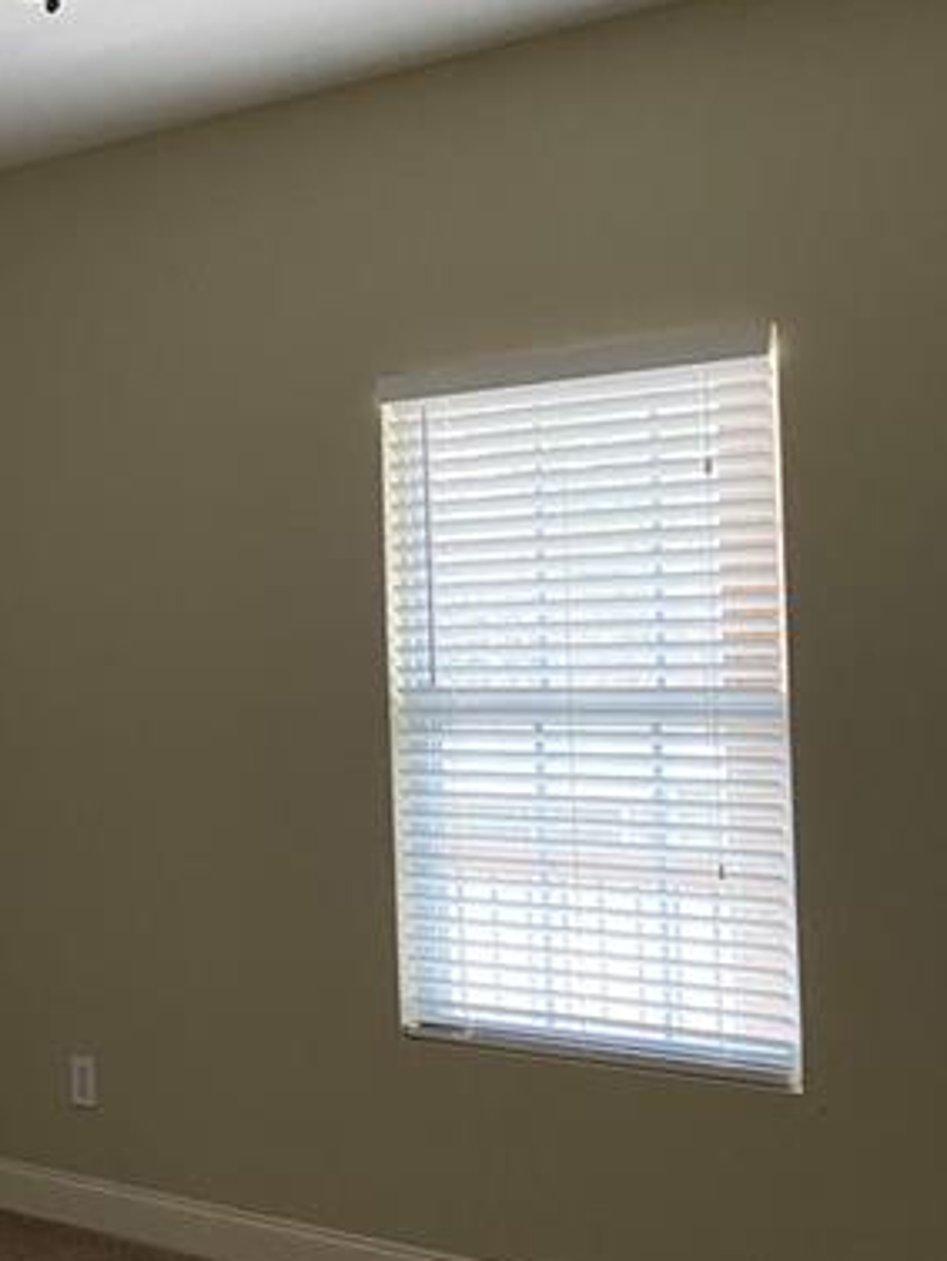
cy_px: 585
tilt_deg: +0.6
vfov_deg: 36.1
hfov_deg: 26.4
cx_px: 50
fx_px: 1932
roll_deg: +1.6
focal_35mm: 53
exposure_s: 1/52
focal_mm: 4.25
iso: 500
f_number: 1.8
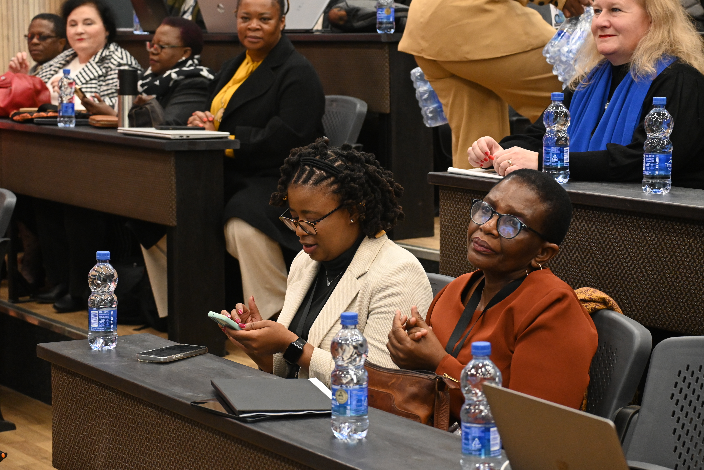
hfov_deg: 23.4
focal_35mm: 87
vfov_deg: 15.7
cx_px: 352
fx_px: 1701
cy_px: 235
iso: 2500
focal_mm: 58
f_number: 4.5
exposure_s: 1/125
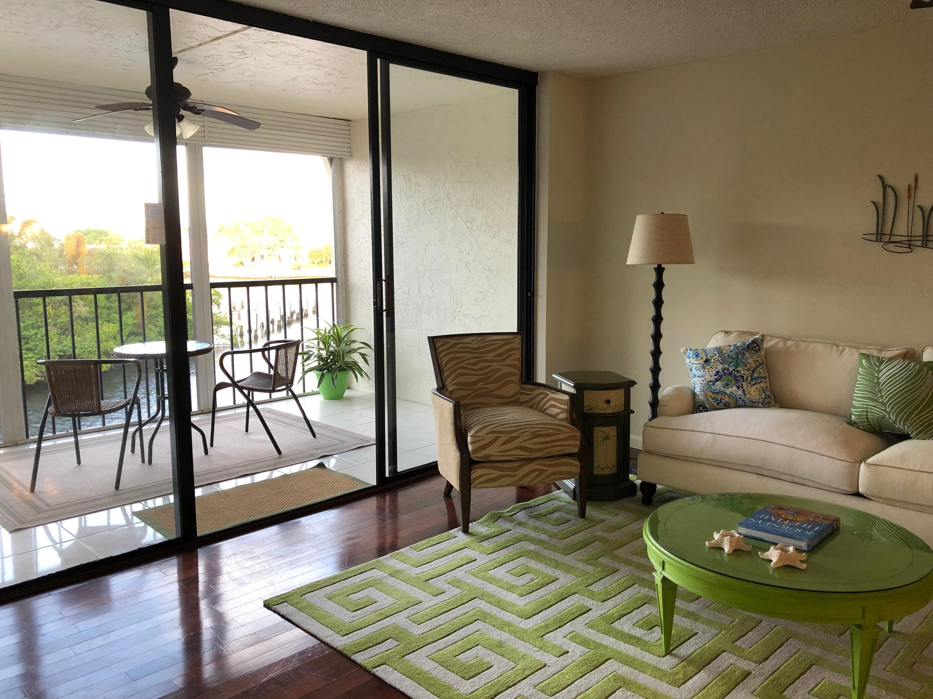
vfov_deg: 49.7
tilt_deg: -7.1
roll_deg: +0.4
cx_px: 466
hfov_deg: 63.4
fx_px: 755
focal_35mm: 28
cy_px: 350
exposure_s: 1/40
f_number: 1.8
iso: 25
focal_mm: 3.99
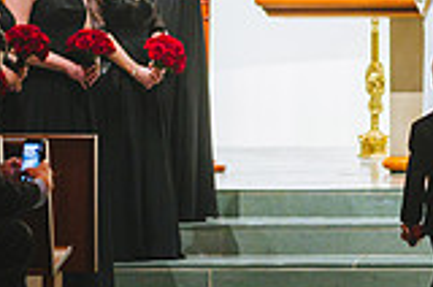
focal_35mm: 259
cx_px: 491
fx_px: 3109
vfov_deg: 5.3
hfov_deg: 7.9
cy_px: 141
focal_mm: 70
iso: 1250
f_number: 2.8
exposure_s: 1/160
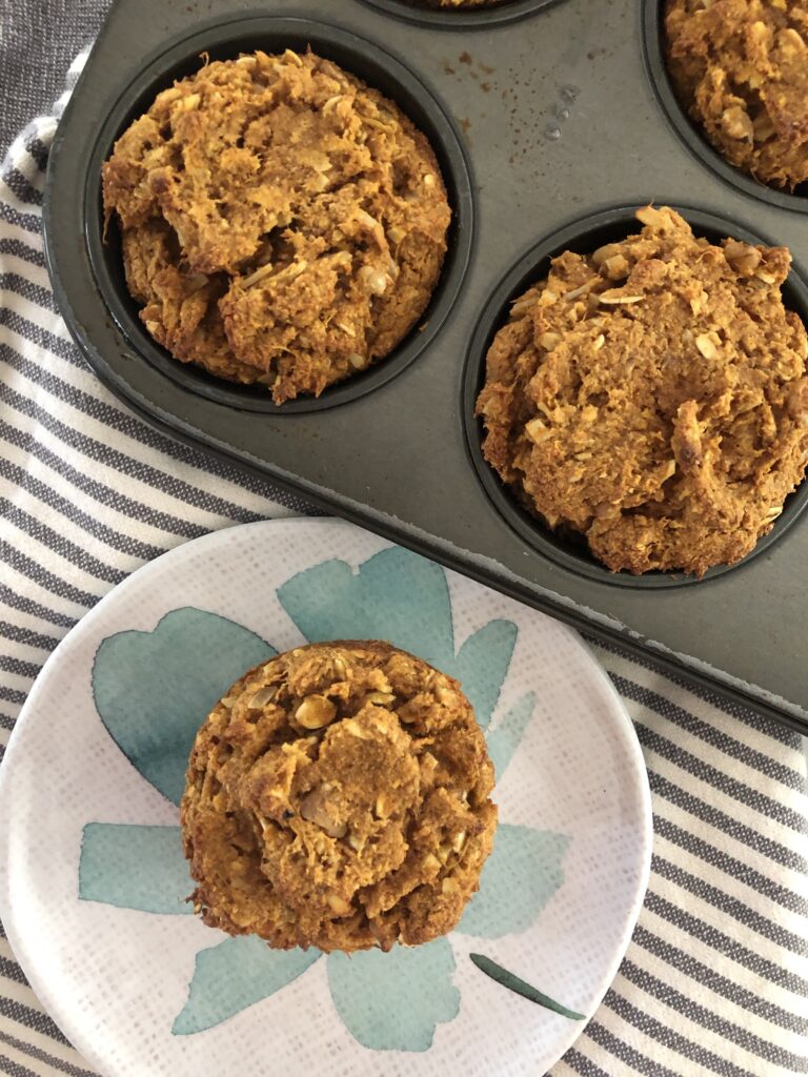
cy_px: 538
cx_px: 404
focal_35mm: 28
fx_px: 871
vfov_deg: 63.4
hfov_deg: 49.7
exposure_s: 1/6
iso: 80
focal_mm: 3.99
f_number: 1.8
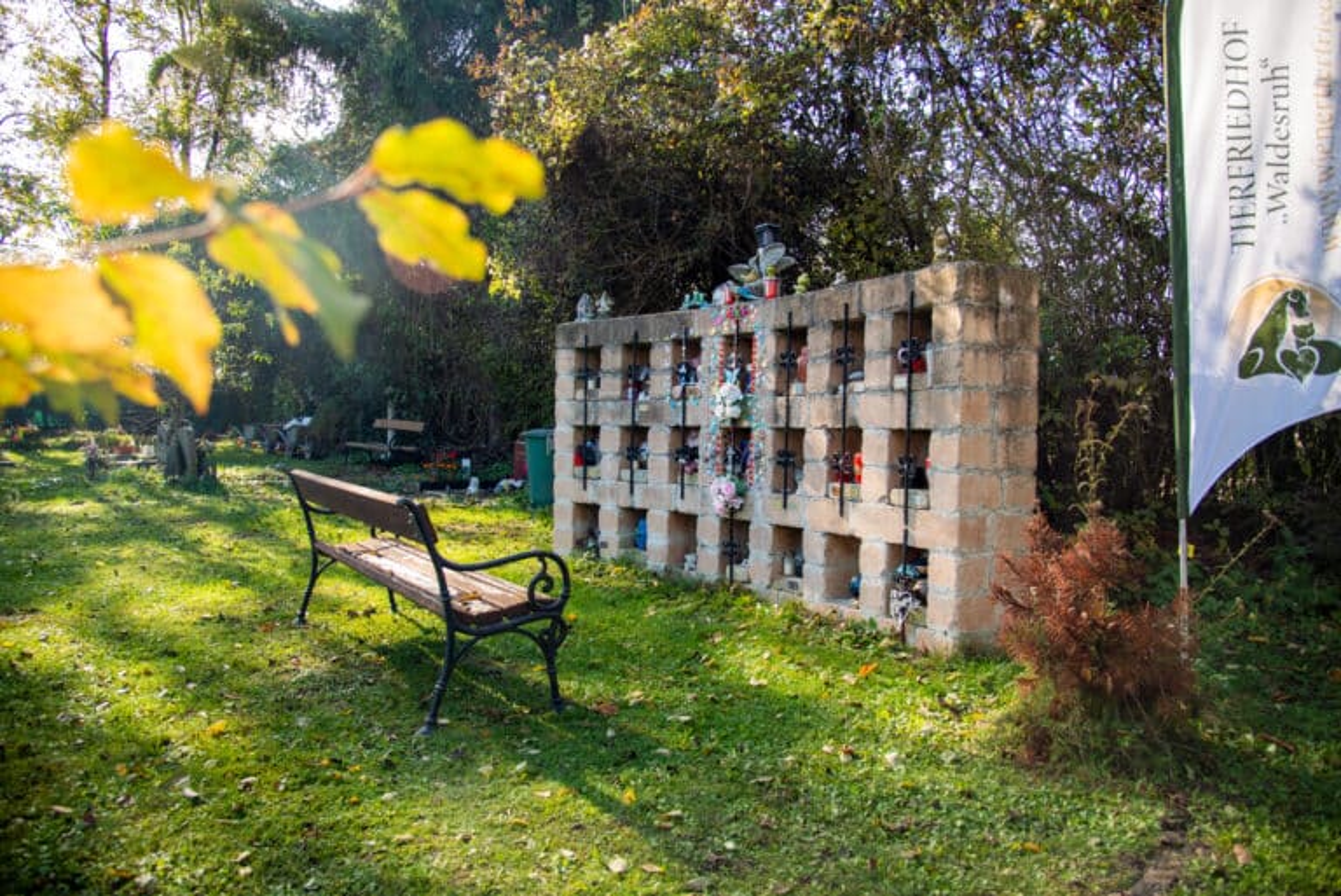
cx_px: 670
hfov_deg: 73.7
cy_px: 448
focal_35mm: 24
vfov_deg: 53.2
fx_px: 894
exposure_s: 1/60
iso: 50
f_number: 4.5
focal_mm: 24
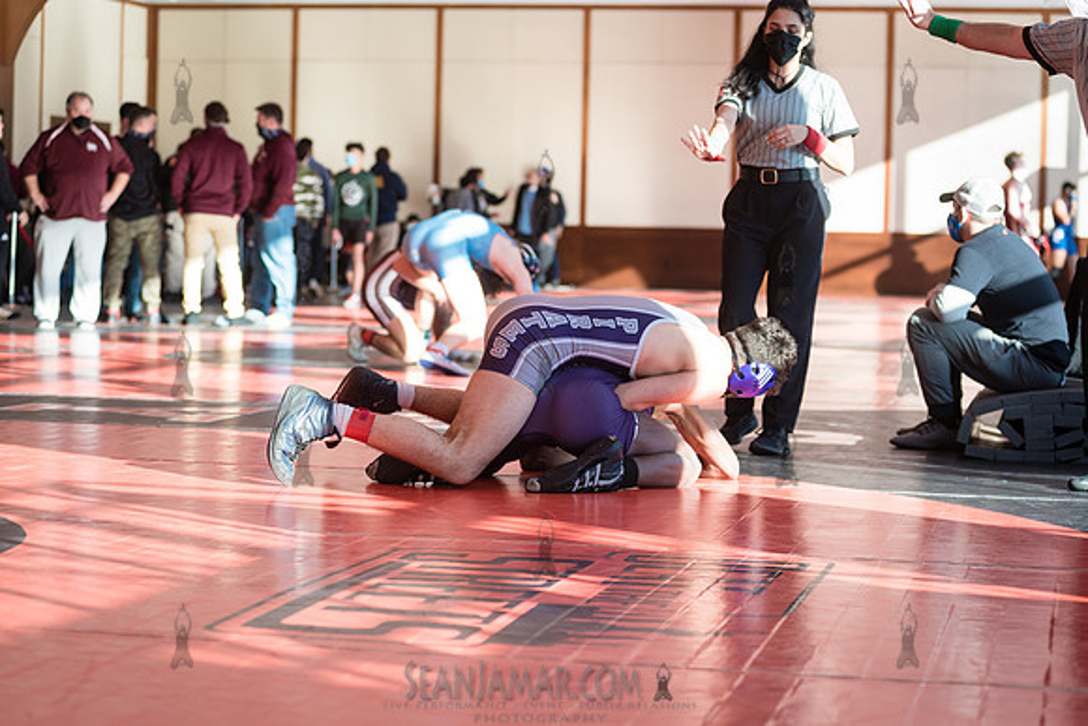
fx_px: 2781
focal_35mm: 92
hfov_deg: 22.1
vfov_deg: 14.9
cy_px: 363
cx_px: 544
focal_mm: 92
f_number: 4
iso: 400
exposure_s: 1/400
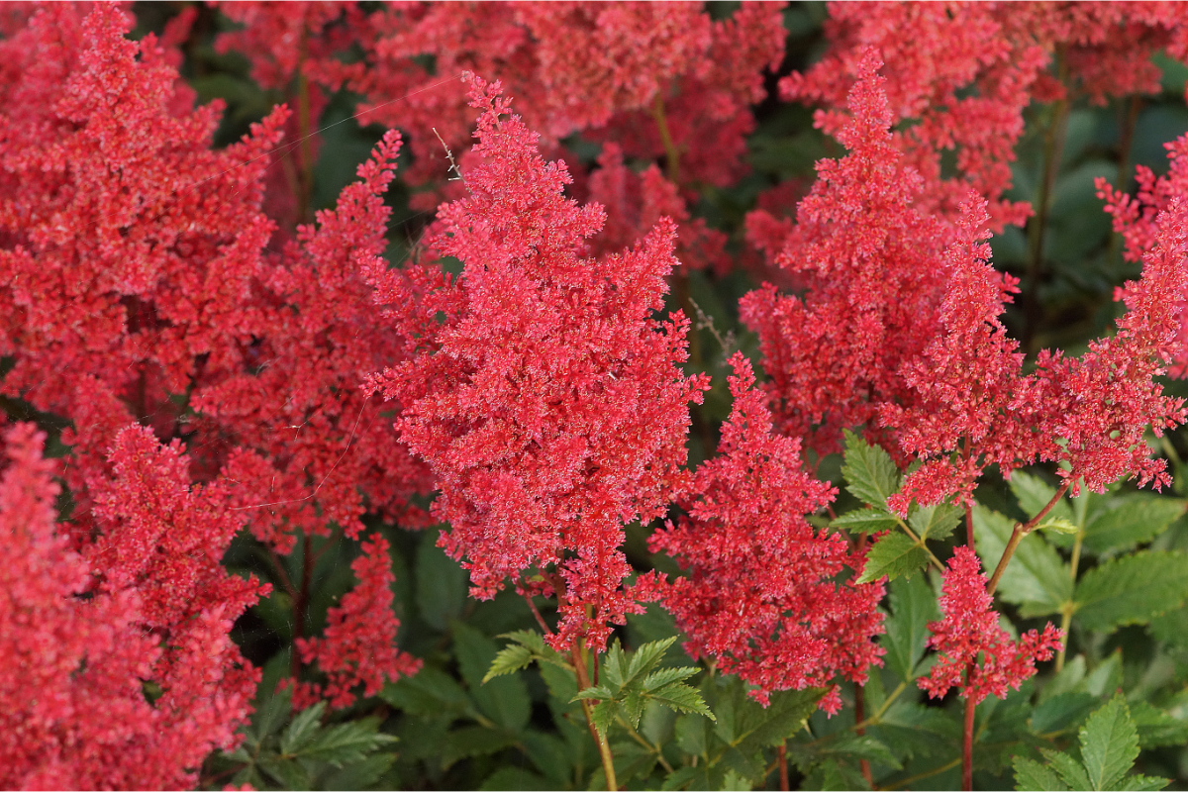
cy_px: 396
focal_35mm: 150
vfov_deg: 9.1
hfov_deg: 13.7
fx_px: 4950
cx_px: 594
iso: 640
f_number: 6.3
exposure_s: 1/160
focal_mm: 100
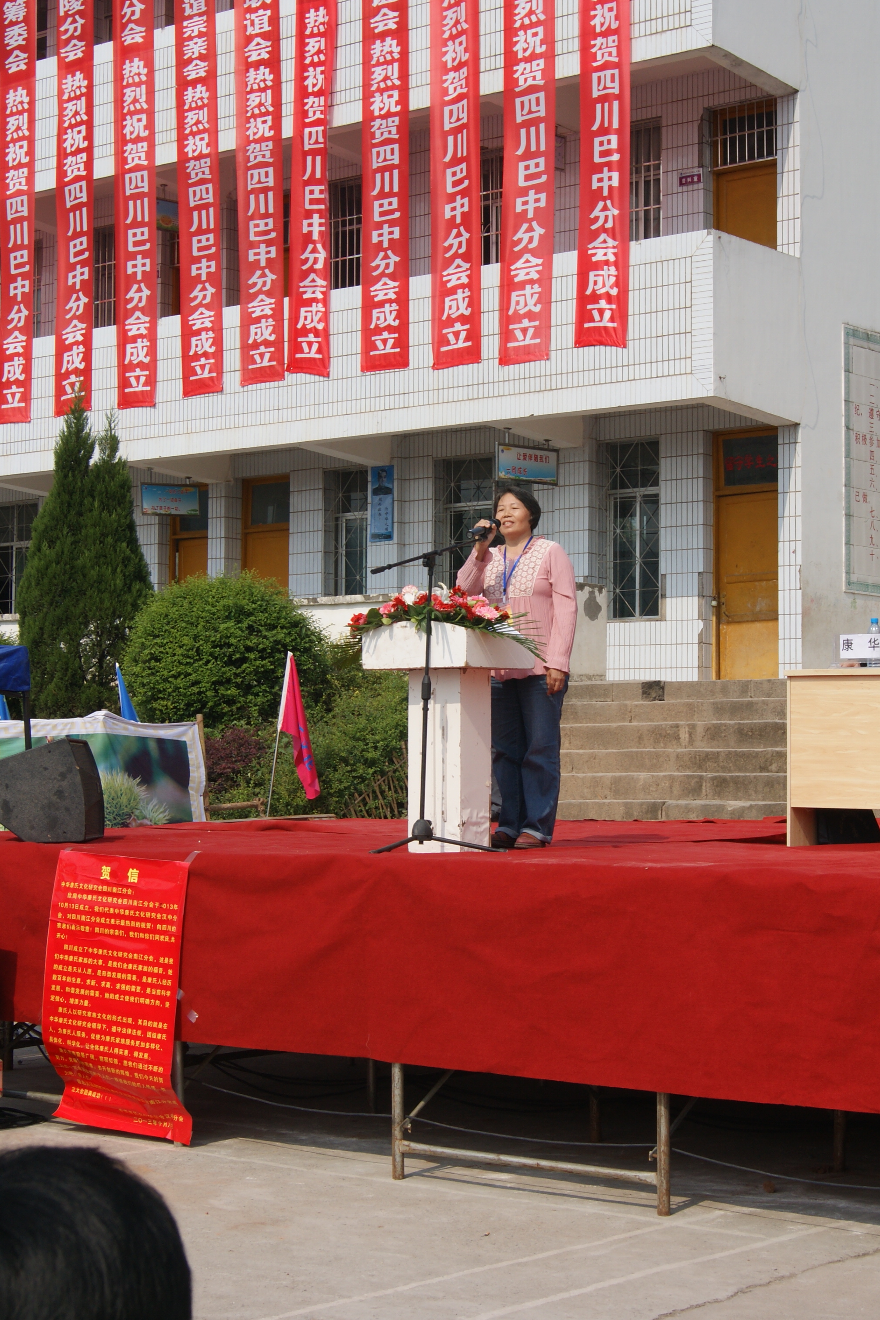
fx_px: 2346
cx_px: 485
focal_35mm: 64
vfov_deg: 31.4
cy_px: 652
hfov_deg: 21.2
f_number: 11
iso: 100
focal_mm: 28
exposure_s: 1/200
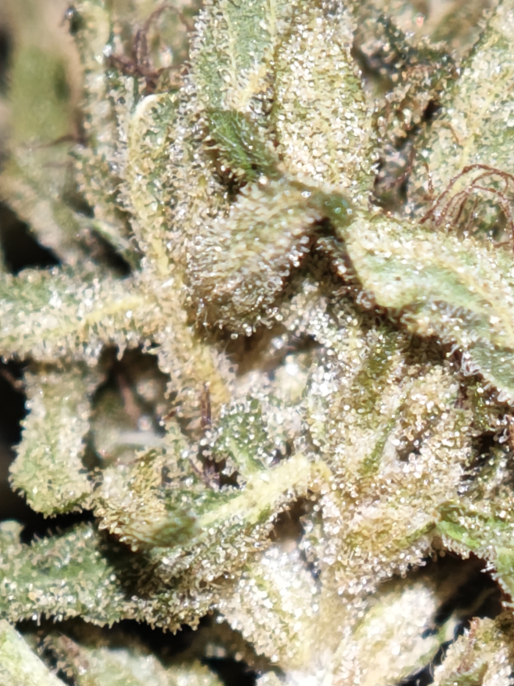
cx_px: 322
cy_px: 239
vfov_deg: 7.0
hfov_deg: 5.2
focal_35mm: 284
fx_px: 5624
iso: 125
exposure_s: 1/100
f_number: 1.8
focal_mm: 11.5
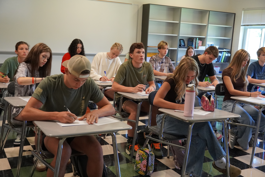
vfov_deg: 30.8
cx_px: 132
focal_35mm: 44
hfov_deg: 45.0
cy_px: 88
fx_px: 320
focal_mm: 29
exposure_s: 1/160
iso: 3200
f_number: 4.5
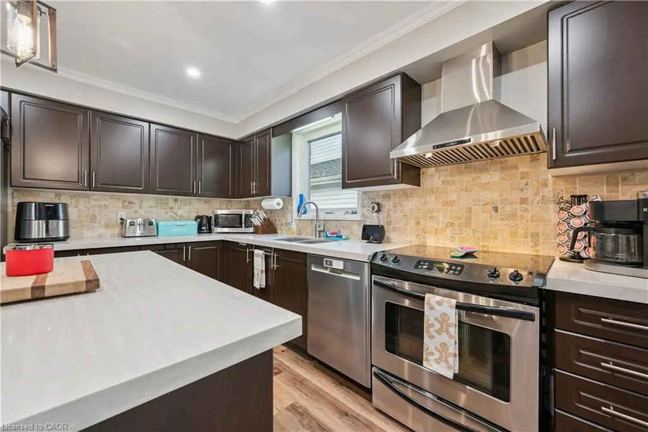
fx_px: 252
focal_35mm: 14
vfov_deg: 81.2
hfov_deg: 104.3
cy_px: 216
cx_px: 324
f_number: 8
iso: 200
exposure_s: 1/8
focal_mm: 14
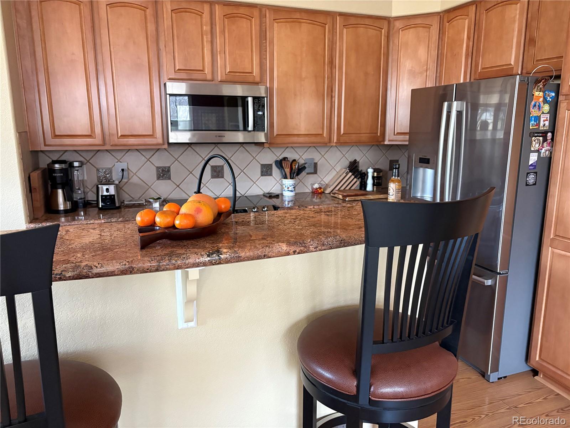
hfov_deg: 67.3
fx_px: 428
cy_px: 214
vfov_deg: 53.1
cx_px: 285
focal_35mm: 26
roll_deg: +0.1
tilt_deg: -10.2
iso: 500
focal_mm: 5.96
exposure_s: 1/60
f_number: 1.6
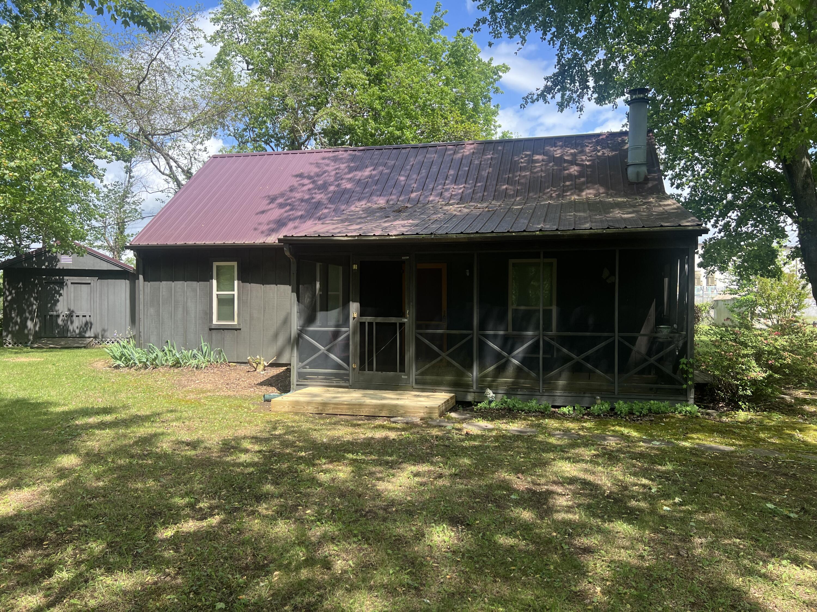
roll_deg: -0.8
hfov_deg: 67.3
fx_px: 614
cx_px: 408
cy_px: 306
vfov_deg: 53.1
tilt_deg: -1.6
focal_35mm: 26
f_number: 1.5
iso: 50
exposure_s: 1/1266
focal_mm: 5.7
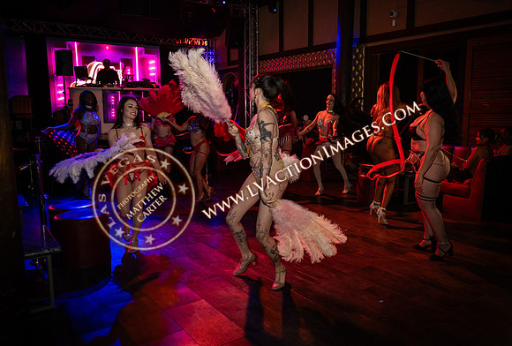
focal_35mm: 30
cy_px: 174
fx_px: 424
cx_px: 262
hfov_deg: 62.3
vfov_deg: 44.4
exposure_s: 1/100
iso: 1250
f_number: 2.8
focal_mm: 29
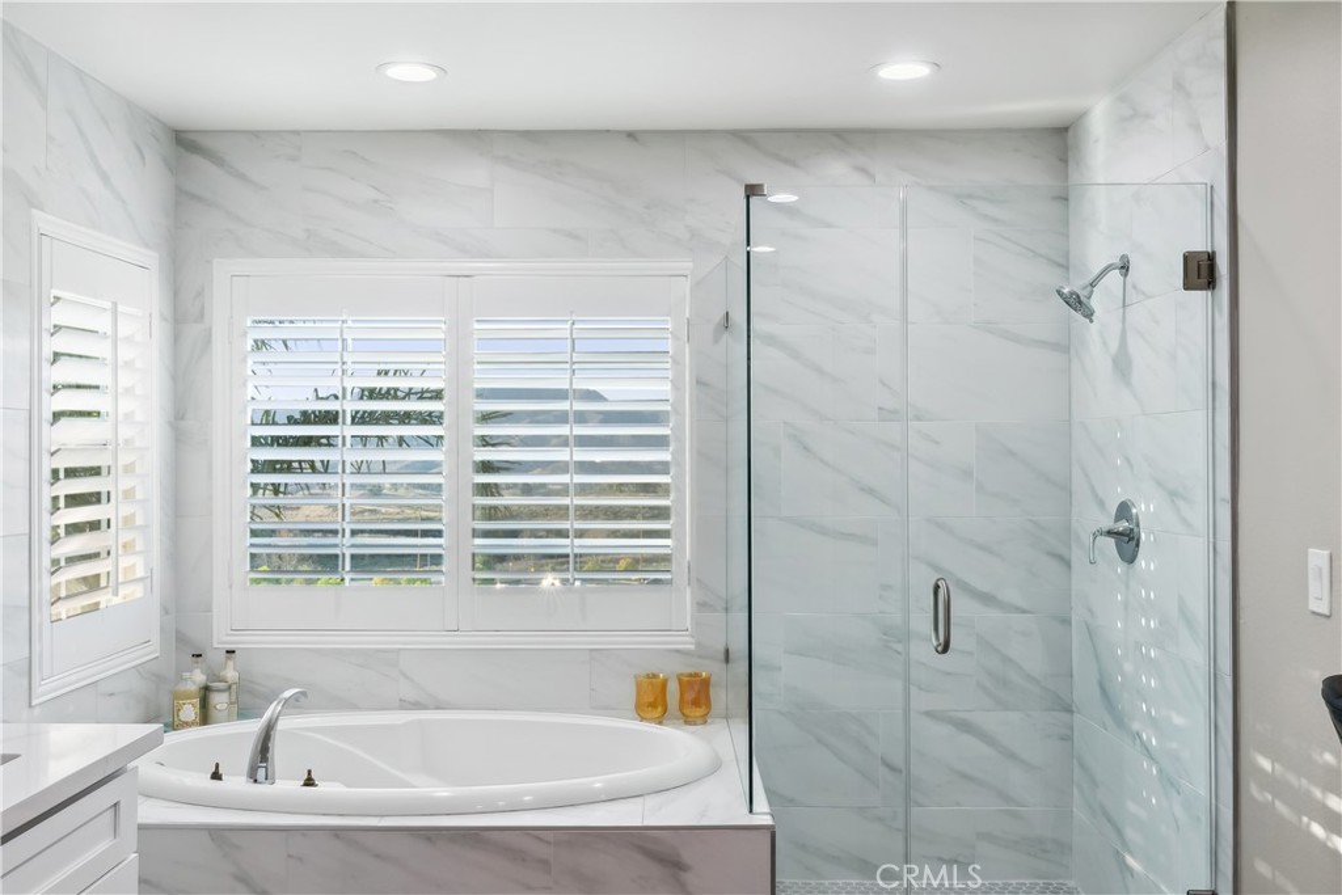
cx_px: 671
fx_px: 1305
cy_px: 448
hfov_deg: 54.4
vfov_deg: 37.9
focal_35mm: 35
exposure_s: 1/1.67
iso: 100
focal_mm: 35
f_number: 22
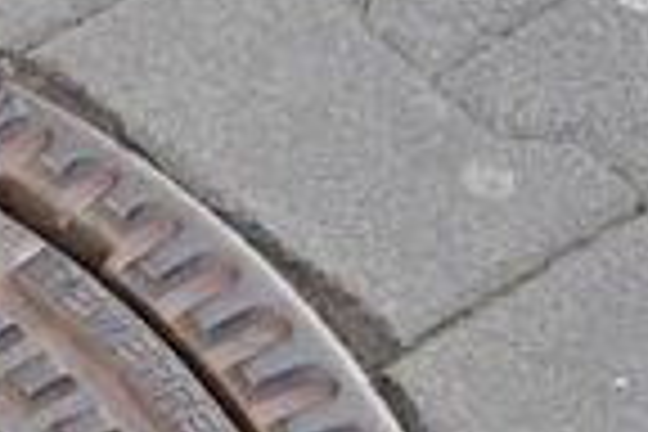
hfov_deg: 6.1
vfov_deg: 4.1
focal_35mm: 329
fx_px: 5922
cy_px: 801
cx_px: -490
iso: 3200
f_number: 6.3
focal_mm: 70
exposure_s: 1/500
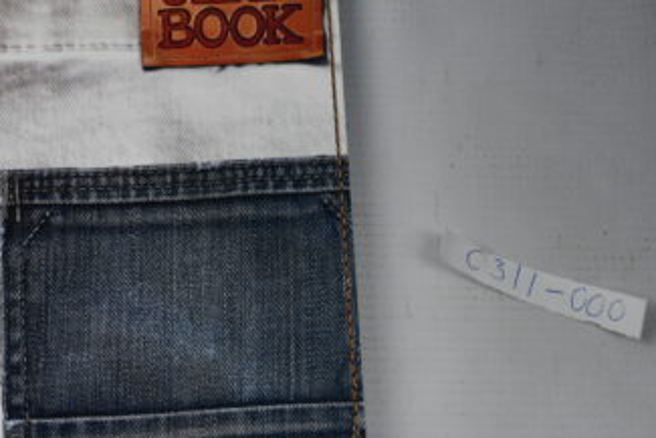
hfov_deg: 20.9
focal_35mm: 96
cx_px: 101
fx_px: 1750
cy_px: 222
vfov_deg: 14.3
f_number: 4.5
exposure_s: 1/250
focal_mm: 35
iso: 400
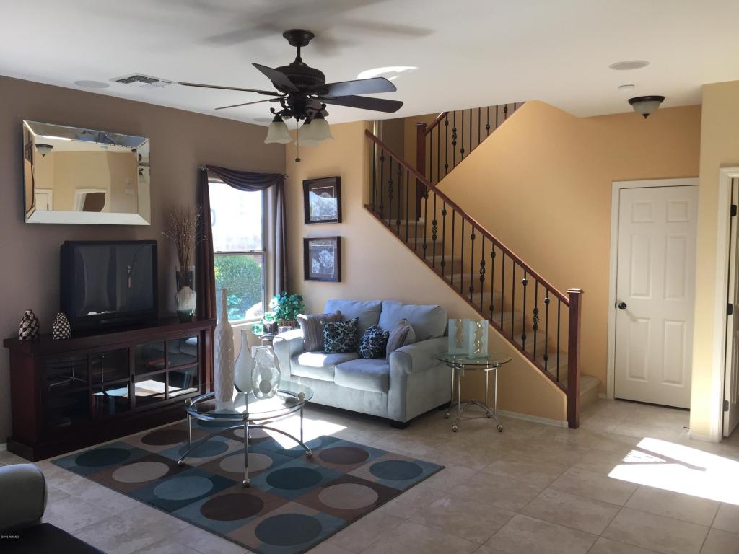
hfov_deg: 61.7
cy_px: 277
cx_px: 370
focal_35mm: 29
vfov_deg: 48.2
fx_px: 619
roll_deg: -0.8
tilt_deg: -4.5
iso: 50
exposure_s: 1/120
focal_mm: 4.15
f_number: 2.2
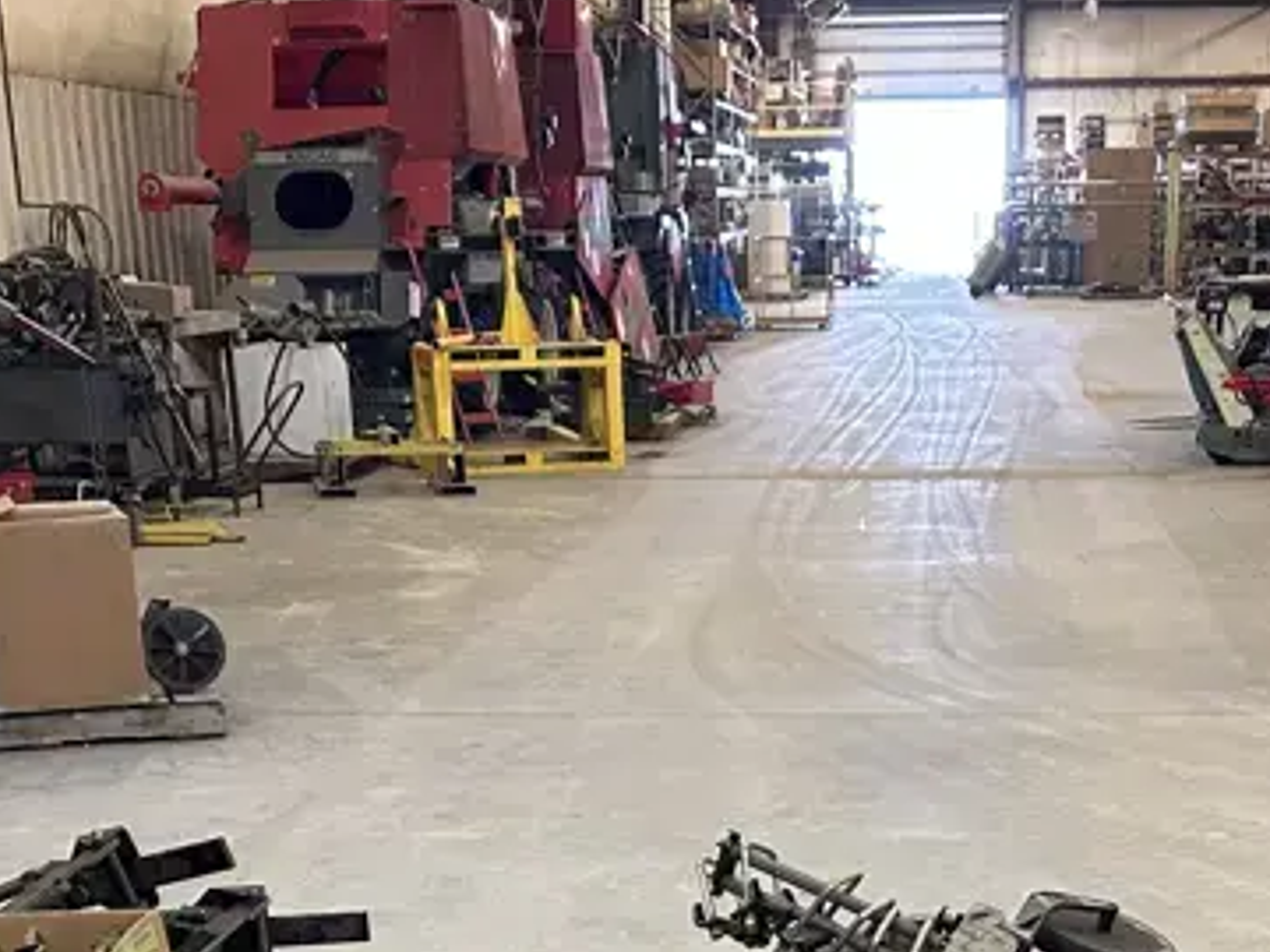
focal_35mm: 64
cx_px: 801
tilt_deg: -21.2
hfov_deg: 30.1
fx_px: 2348
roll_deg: +1.1
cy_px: 1213
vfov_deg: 21.0
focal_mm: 6.86
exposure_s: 1/60
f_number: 1.78
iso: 320
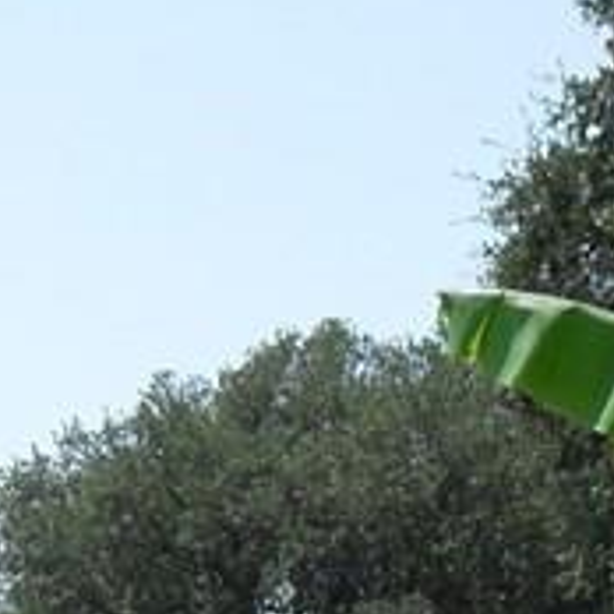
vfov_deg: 9.0
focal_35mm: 182
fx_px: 3652
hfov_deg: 9.6
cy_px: 1221
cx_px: 533
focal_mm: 6.2
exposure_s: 1/125
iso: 100
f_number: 8.9
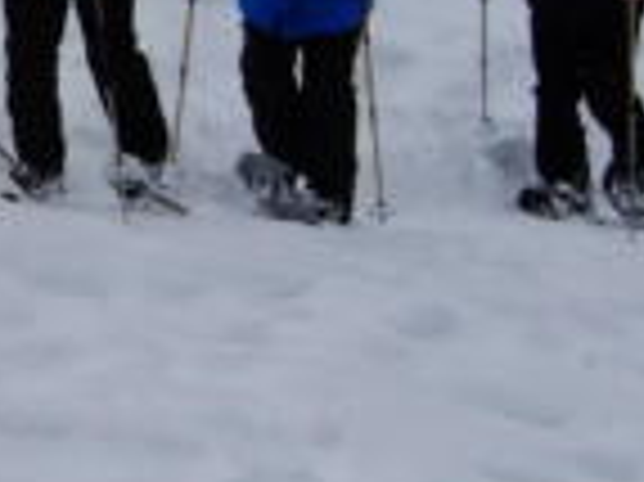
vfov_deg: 2.4
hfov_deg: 3.2
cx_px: -63
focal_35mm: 629
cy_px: 97
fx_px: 11692
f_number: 5.6
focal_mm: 32.1
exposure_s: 1/400
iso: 80
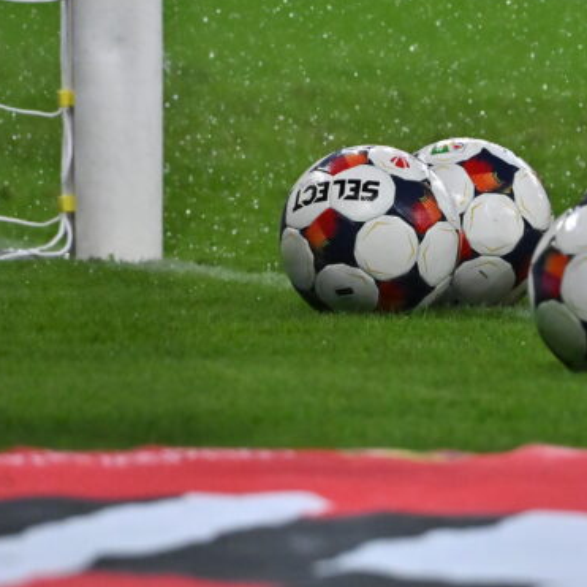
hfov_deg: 1.6
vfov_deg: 1.6
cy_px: 230
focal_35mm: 1080
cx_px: 740
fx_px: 20720
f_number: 6
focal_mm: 460
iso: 5000
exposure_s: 1/2500
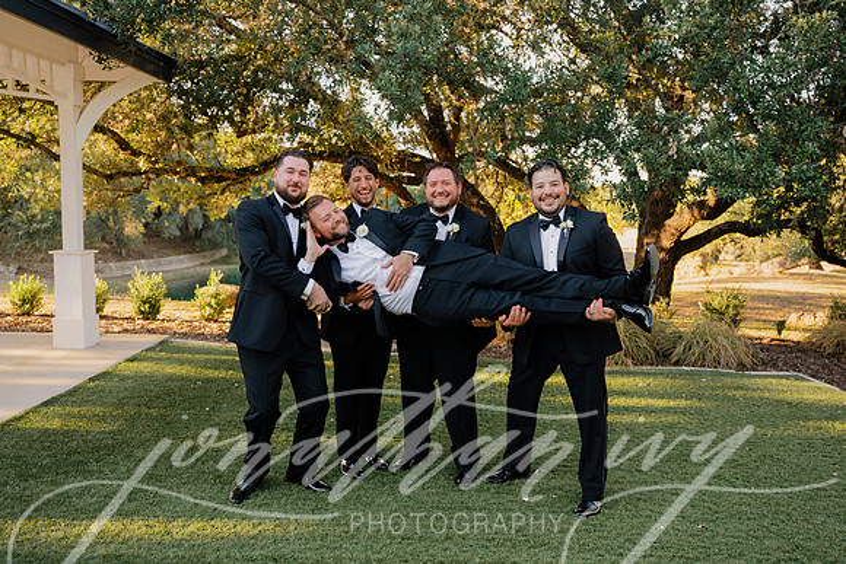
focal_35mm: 30
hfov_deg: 61.1
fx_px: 717
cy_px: 282
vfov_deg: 43.0
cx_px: 423
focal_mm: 30.5
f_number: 4.5
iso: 400
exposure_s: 1/200
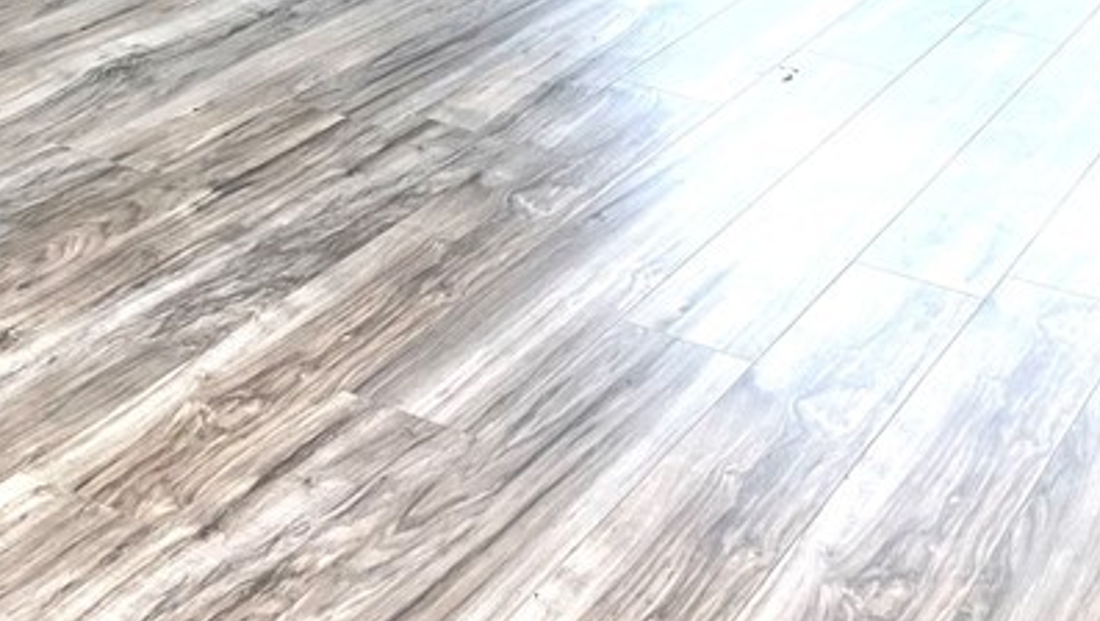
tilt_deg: -13.3
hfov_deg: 28.9
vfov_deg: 15.6
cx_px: 551
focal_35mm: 73
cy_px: -233
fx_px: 2131
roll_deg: -5.2
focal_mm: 5.1
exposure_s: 1/166
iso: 64
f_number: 1.6
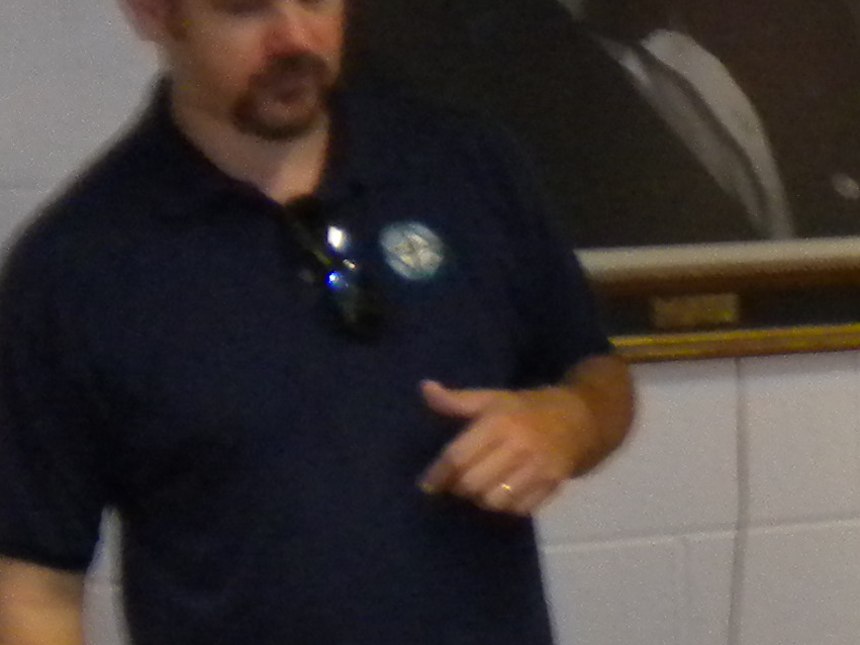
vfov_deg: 9.8
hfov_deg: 12.7
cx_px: 1125
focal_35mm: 150
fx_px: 3726
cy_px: 646
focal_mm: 6.3
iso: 400
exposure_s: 1/30
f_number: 3.1
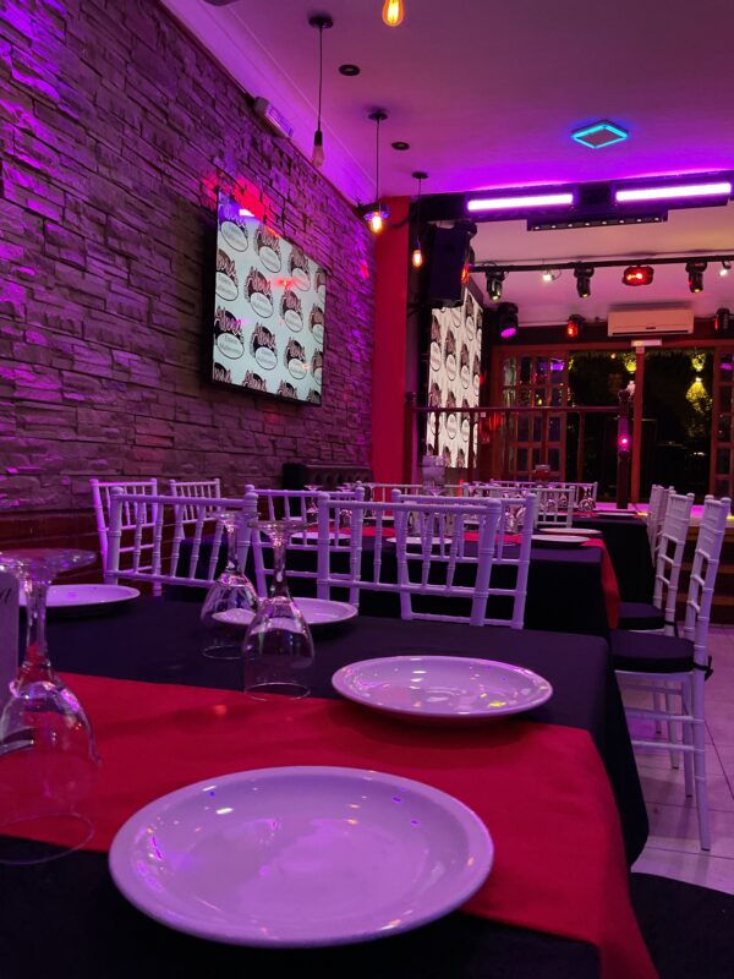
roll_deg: -0.4
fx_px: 820
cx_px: 367
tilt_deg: -2.0
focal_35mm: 29
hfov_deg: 48.2
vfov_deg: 61.7
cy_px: 490
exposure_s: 1/60
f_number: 1.8
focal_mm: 3
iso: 160
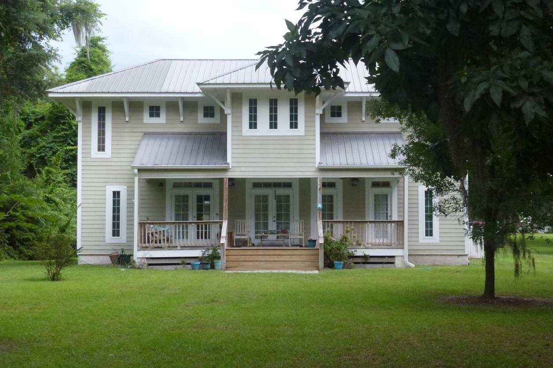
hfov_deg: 33.4
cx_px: 275
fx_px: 921
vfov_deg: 22.6
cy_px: 189
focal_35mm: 60
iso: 400
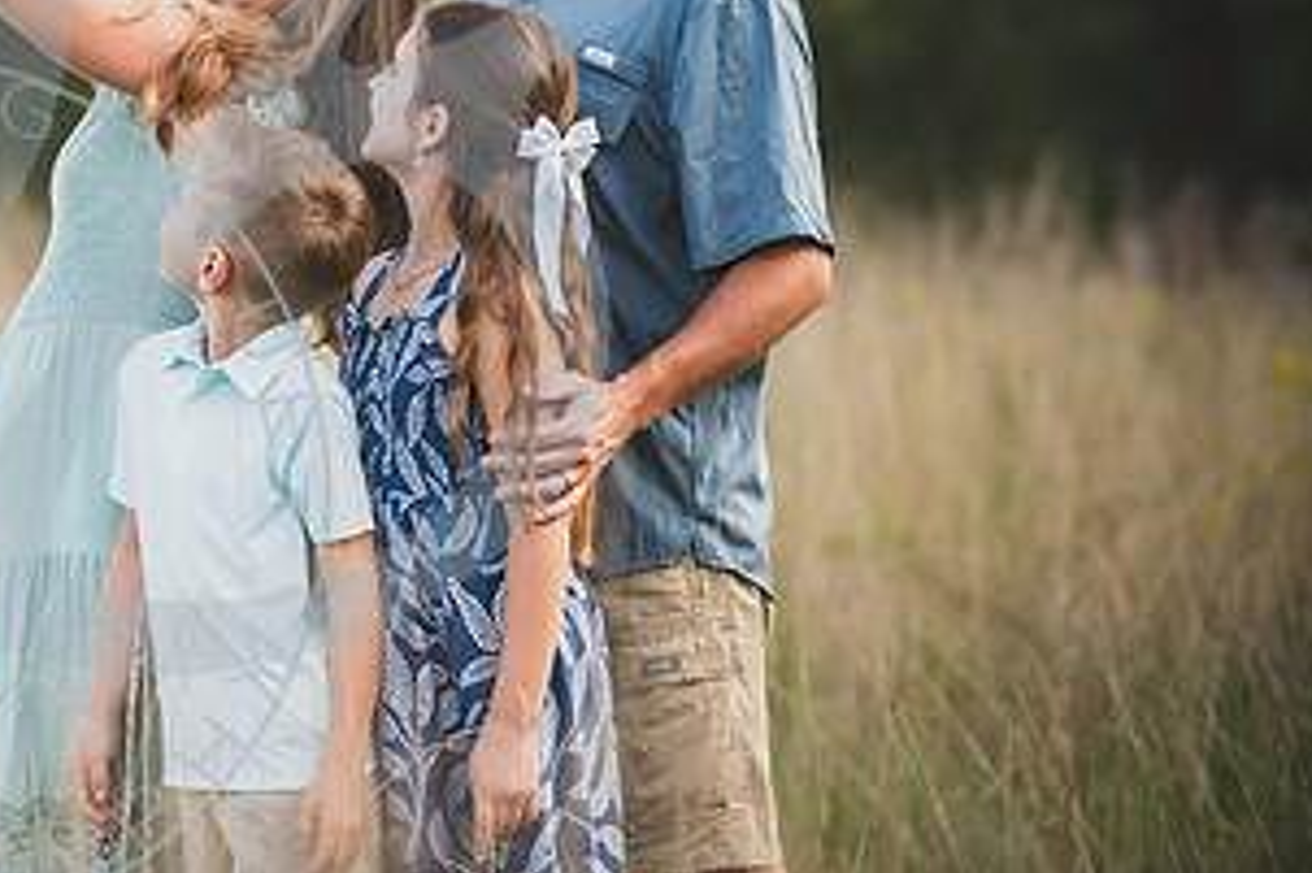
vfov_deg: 4.6
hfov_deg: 6.9
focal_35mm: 298
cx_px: 100
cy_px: 132
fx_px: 10854
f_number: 2.8
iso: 500
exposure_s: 1/320
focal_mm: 155
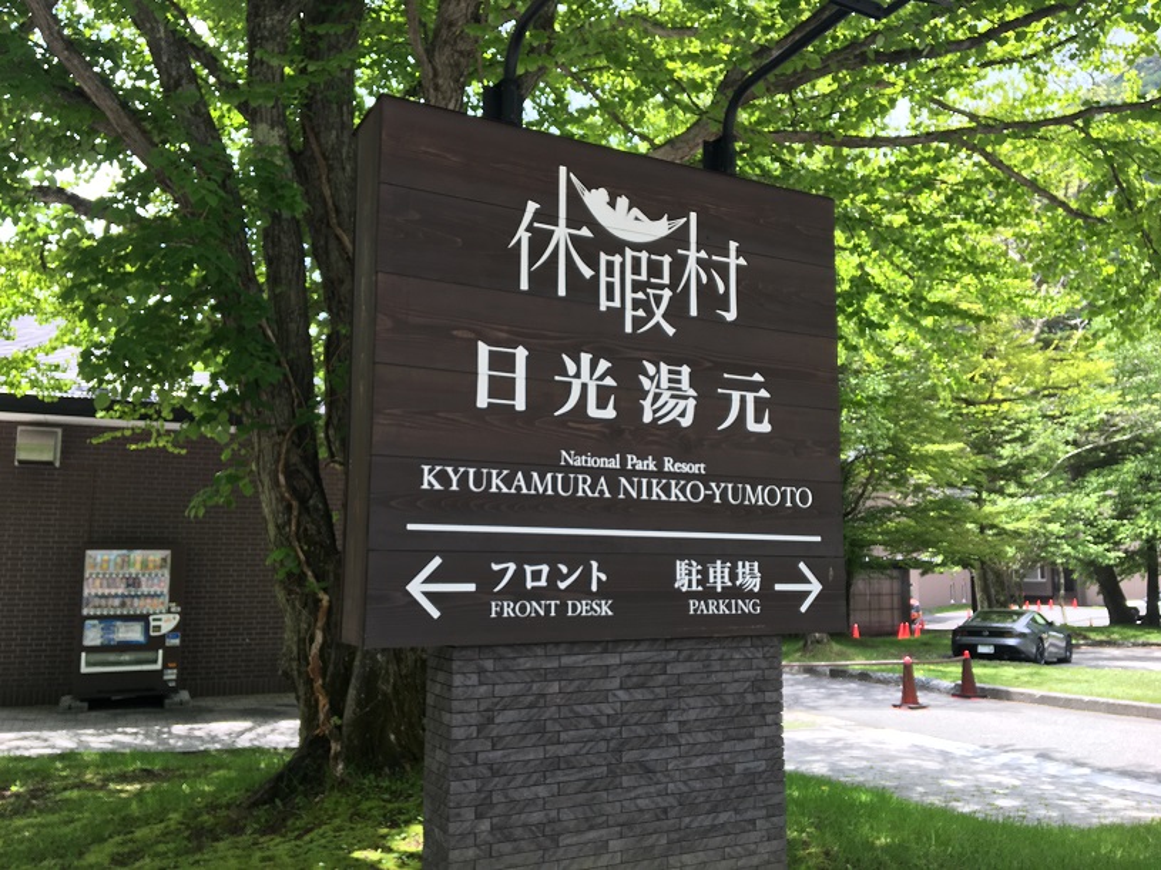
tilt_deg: +6.5
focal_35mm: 29
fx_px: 972
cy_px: 435
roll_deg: +0.7
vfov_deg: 48.2
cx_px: 580
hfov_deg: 61.7
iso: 25
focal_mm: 4.15
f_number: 2.2
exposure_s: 1/229
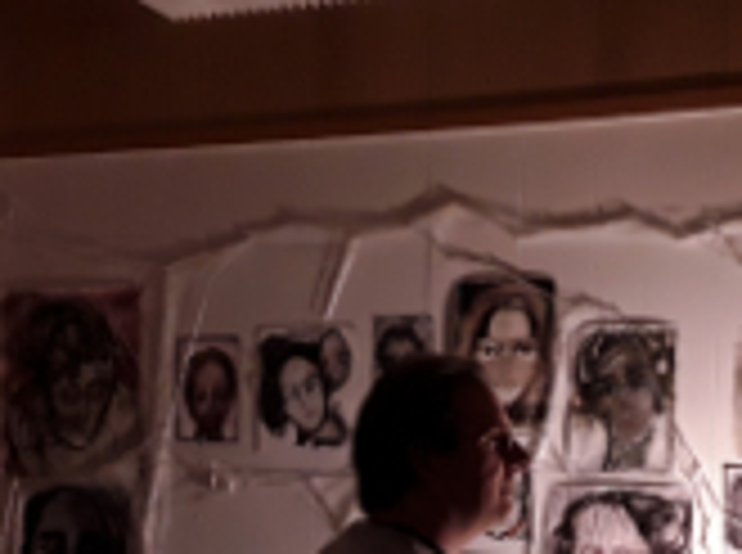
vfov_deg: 22.1
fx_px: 1369
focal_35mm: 64
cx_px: 405
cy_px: 545
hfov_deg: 30.3
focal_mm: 2.9
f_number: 1.9
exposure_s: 1/17
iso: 160
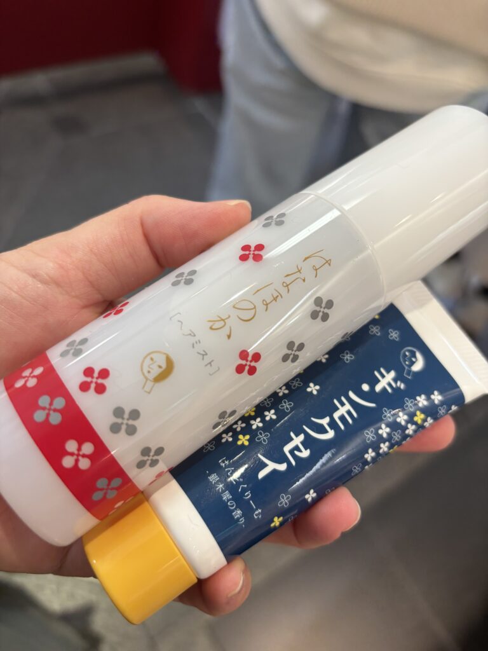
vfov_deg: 67.3
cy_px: 326
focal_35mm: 26
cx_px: 244
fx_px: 489
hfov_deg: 53.1
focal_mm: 5.96
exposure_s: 1/120
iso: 100
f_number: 1.6
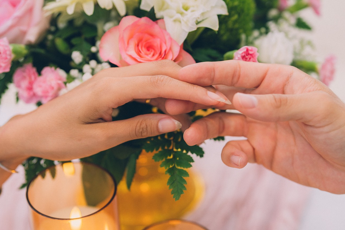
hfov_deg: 23.6
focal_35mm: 86
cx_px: 192
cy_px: 152
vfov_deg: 15.8
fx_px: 824
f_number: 1.8
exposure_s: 1/250
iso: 125
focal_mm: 50
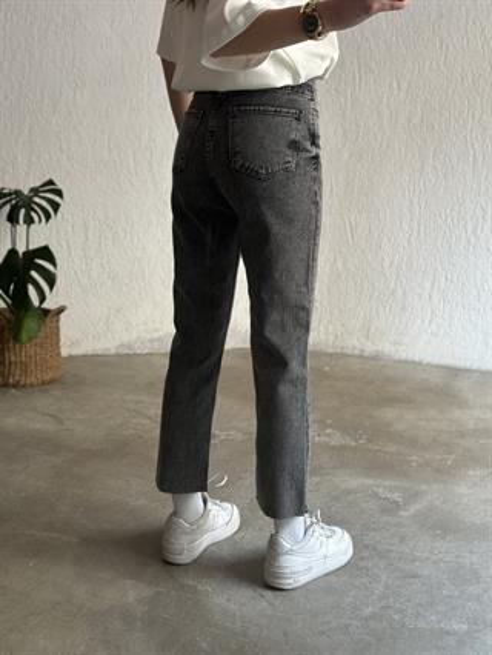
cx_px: 246
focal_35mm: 48
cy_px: 328
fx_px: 909
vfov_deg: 39.6
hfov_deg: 30.3
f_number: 1.78
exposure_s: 1/60
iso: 250
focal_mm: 6.86
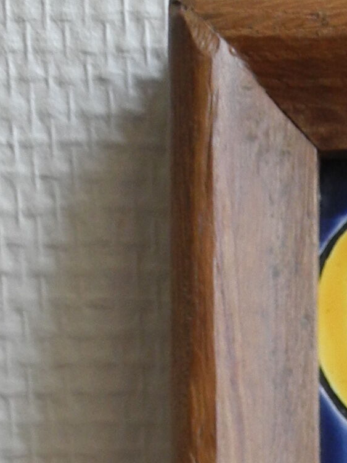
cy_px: 1040
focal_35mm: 136
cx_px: 504
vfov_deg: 12.2
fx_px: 1818
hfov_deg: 10.6
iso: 200
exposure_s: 1/30
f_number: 2.8
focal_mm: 6
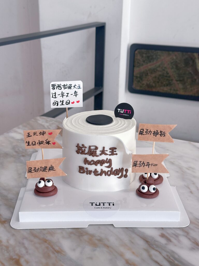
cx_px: 100
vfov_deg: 39.7
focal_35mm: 48
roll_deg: -1.1
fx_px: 368
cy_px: 133
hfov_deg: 30.3
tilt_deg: -20.2
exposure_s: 1/50
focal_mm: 6.86
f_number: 1.78
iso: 64
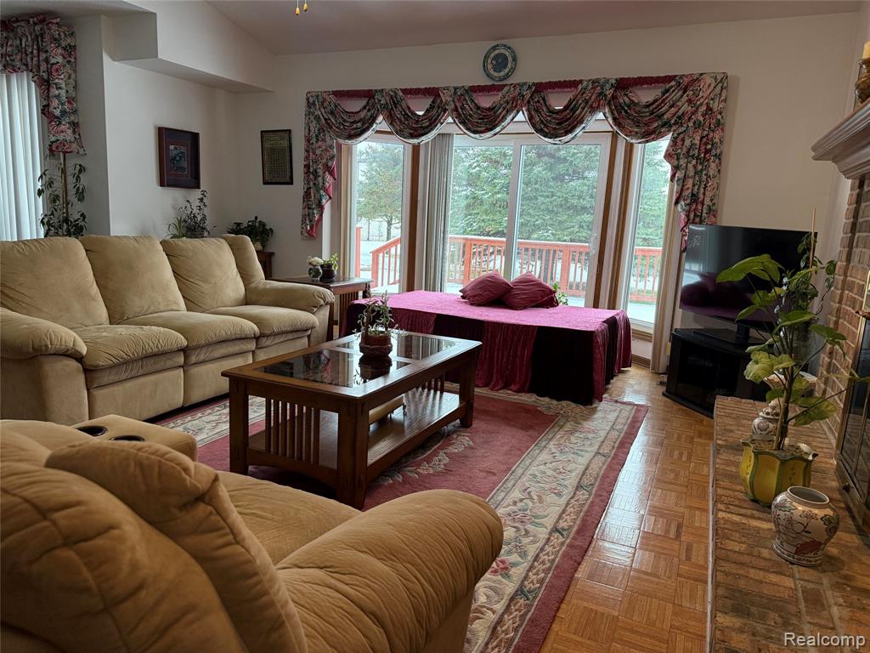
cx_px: 435
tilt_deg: -11.4
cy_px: 326
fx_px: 603
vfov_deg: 56.8
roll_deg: -2.8
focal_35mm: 24
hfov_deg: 71.6
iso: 250
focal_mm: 6.76
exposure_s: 1/120
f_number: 1.78
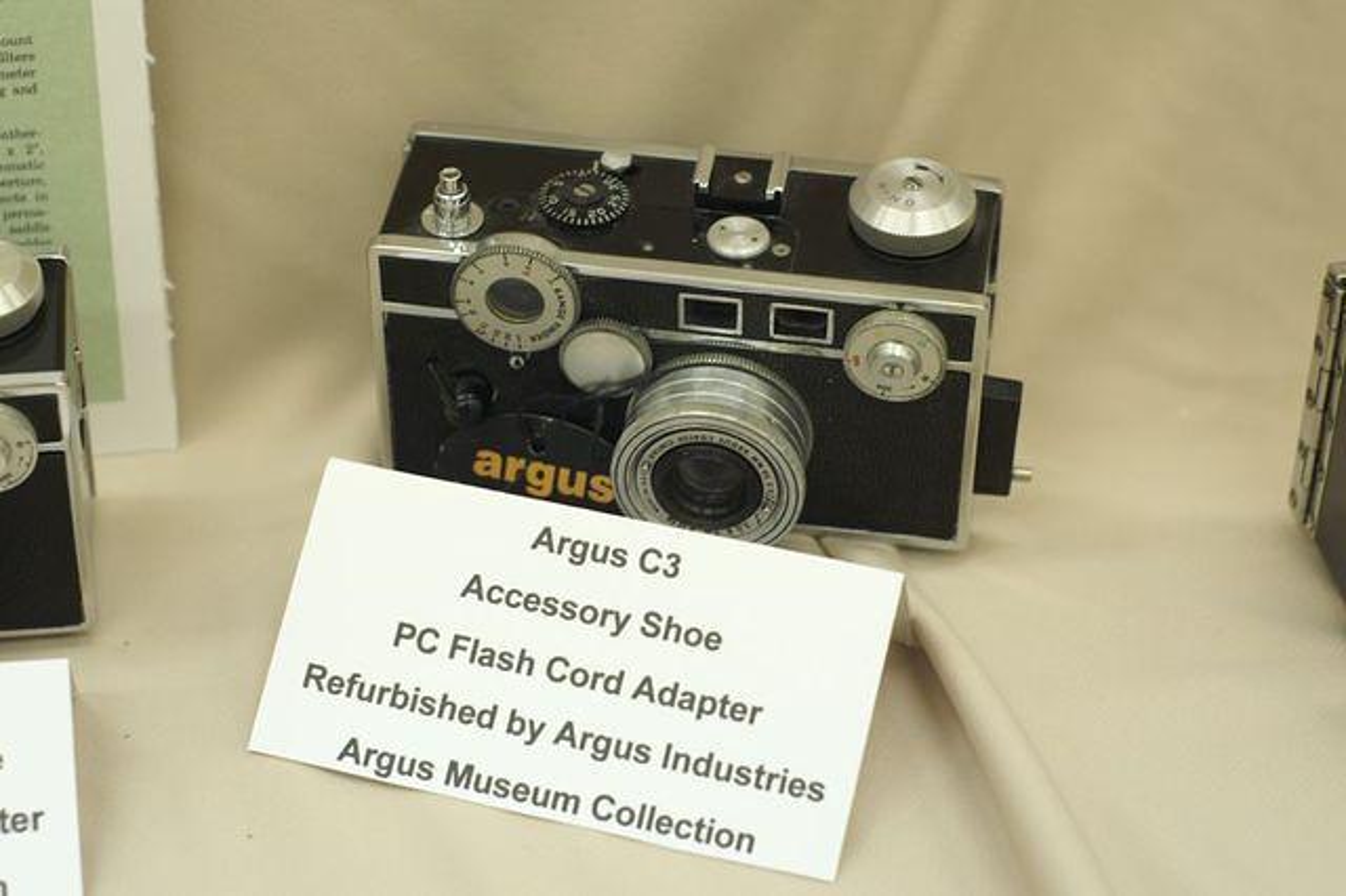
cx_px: 673
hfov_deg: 27.0
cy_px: 448
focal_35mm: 75
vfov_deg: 18.2
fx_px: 2803
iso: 400
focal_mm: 50
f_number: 3.5
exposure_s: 1/80
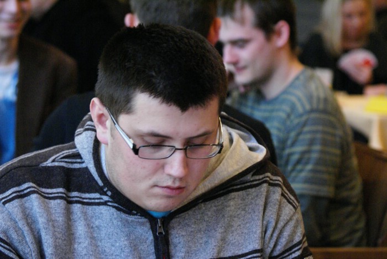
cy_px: 130
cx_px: 194
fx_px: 1452
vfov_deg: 10.2
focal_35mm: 135
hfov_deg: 15.2
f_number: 5
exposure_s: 1/15
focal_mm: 90
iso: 1600
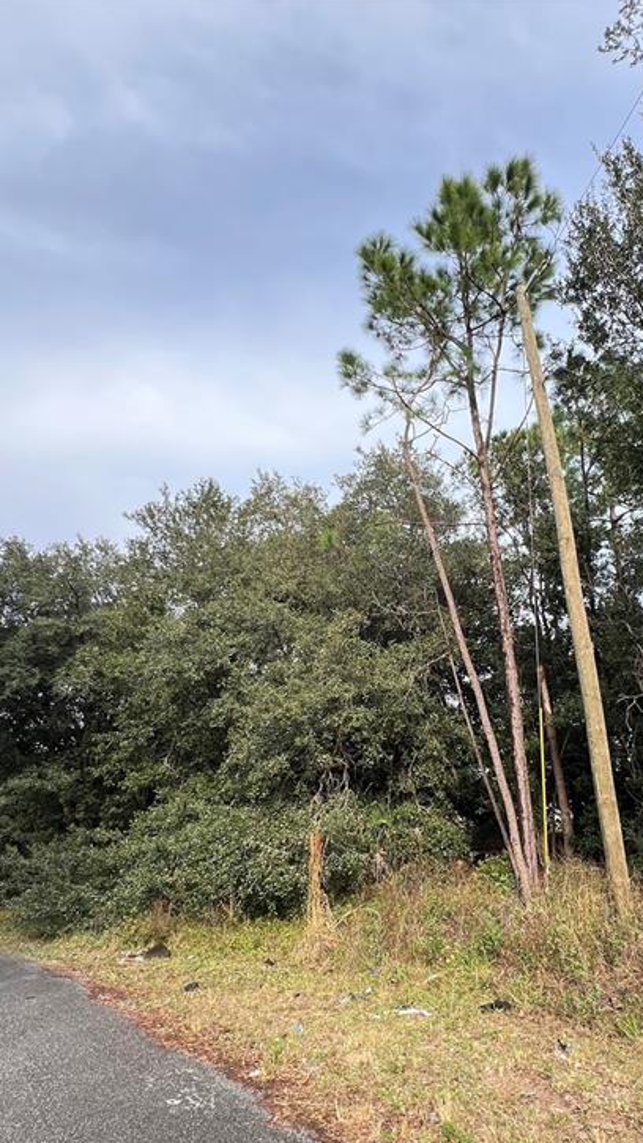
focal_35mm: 20
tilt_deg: +16.2
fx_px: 606
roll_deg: +3.3
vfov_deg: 86.5
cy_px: 602
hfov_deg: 55.2
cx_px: 403
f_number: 1.8
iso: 32
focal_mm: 1.57
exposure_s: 1/408
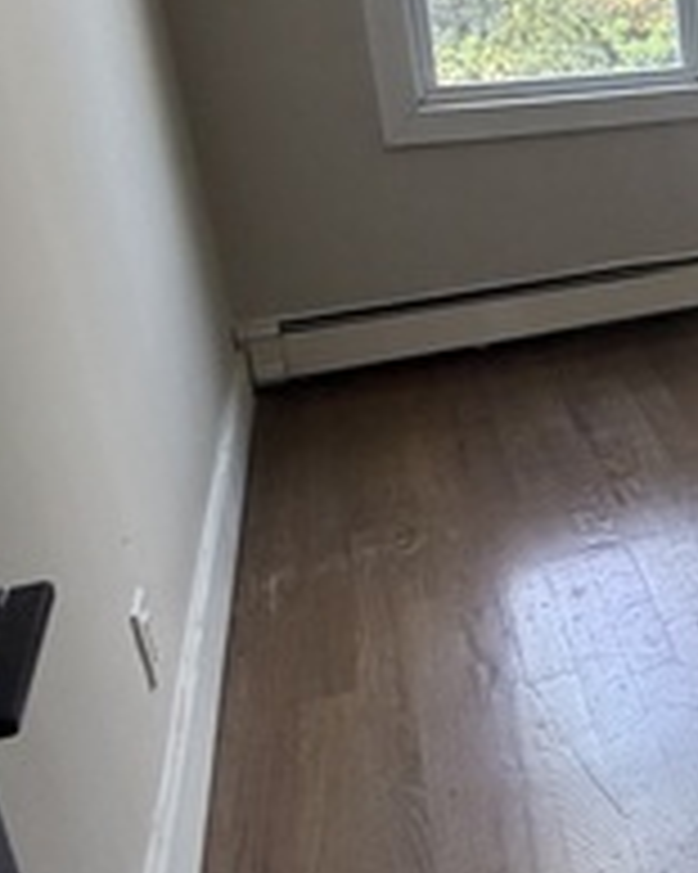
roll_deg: -0.2
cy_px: 250
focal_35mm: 47
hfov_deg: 25.3
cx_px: 1013
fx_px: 1215
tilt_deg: -15.9
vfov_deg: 38.8
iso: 200
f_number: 2.2
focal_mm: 2.22
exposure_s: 1/60
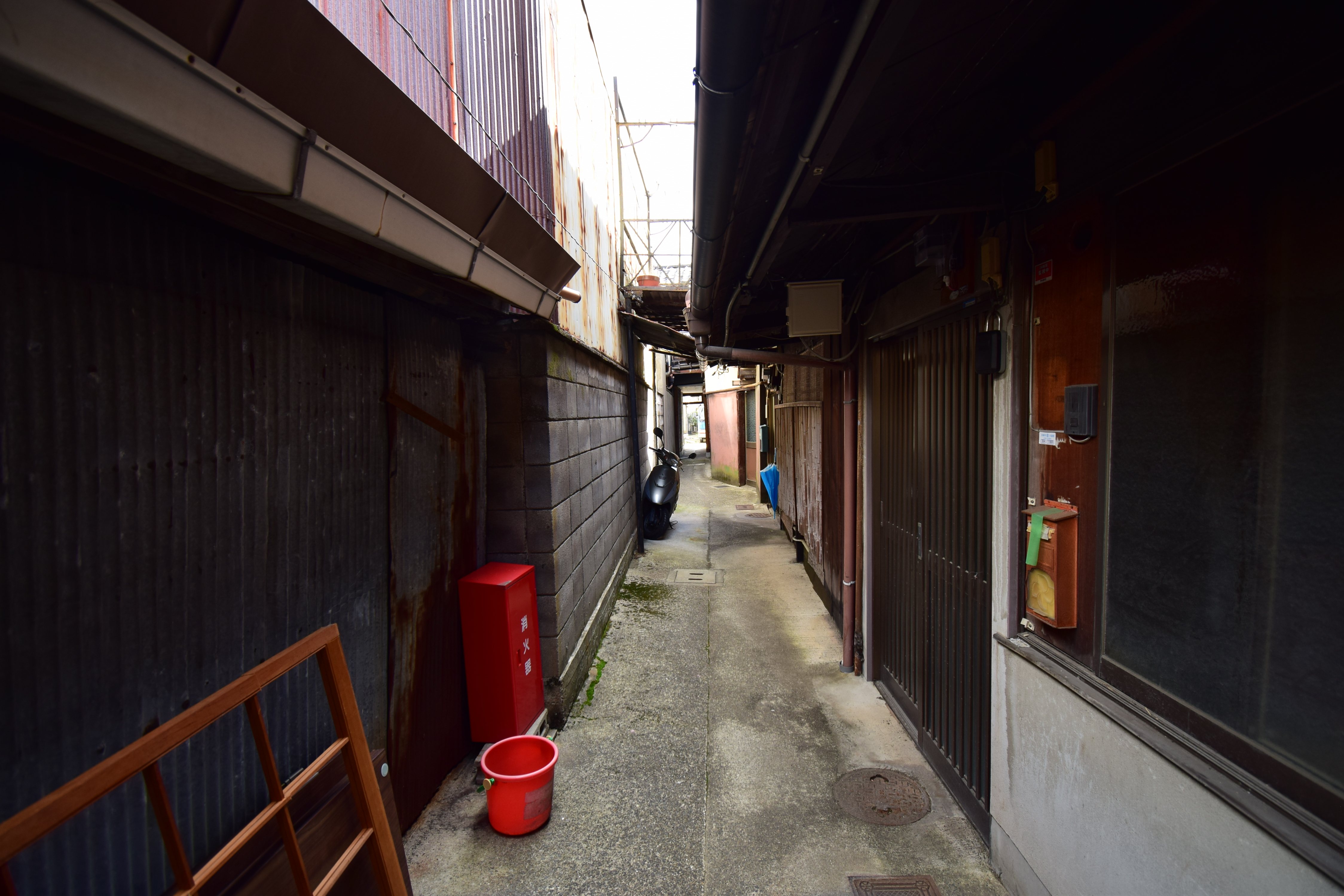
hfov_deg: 100.4
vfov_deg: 77.4
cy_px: 448
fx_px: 560
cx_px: 672
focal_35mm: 15
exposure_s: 1/45
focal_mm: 10
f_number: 4.8
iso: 100
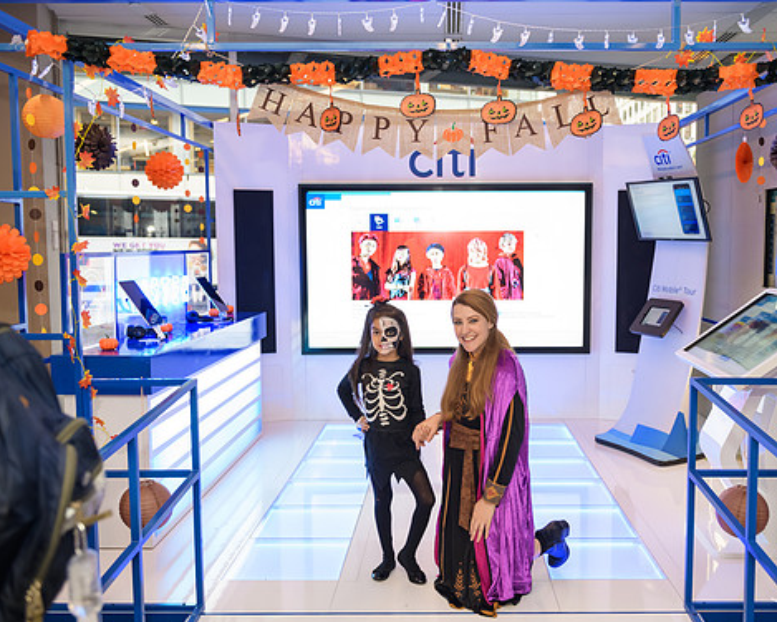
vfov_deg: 41.1
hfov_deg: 50.1
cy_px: 318
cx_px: 449
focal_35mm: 36
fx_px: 828
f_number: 3.2
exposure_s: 1/125
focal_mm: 31
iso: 800
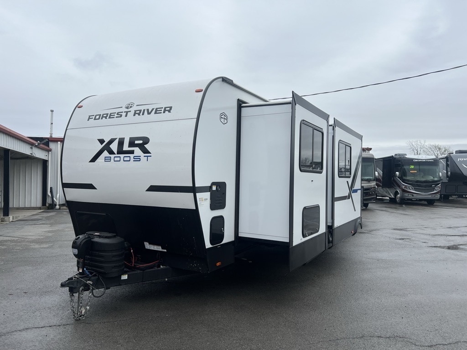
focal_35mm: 26
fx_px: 351
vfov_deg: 53.1
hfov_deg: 67.3
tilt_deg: +1.3
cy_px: 175
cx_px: 234
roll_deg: -0.1
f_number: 1.5
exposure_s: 1/2045
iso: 50
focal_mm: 5.7
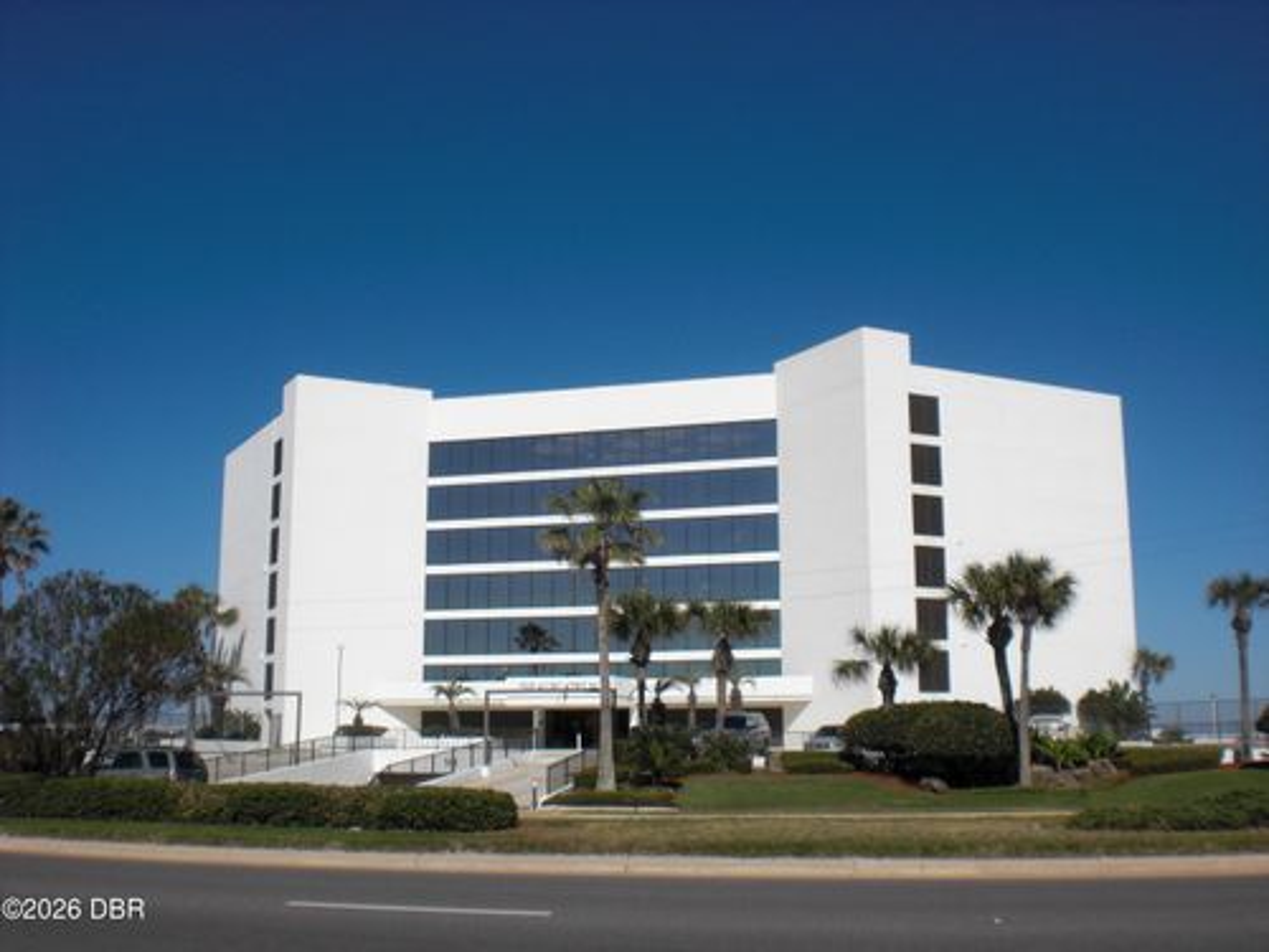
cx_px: 634
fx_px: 1393
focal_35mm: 38
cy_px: 476
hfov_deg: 49.0
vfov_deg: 37.7
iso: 64
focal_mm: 6.3
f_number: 5.6
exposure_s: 1/1000
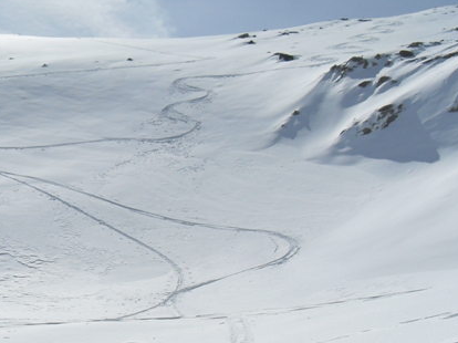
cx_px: 169
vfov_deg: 22.3
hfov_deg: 29.7
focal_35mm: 65
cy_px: 263
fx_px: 860
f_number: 7
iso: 80
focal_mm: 6.3
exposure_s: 1/1000
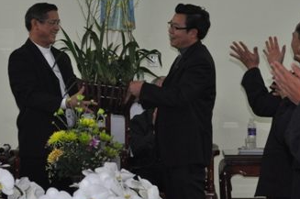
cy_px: 37
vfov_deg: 9.7
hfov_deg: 14.5
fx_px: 1173
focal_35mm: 141
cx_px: 63
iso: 800
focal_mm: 48
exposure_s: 1/60
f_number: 5.3
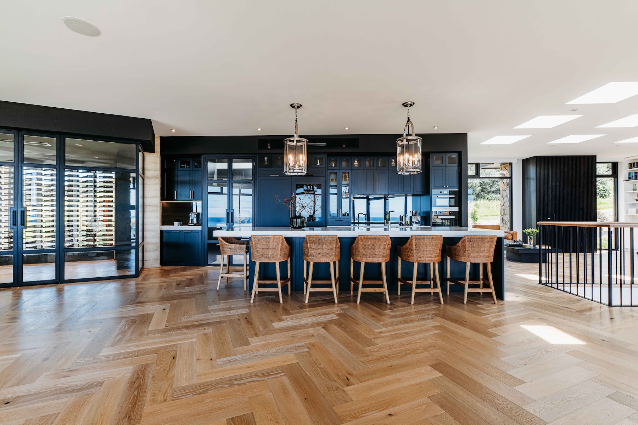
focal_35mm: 16
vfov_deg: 73.7
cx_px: 319
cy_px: 212
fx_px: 284
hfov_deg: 96.7
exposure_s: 1/320
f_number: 7.1
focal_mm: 16
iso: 400
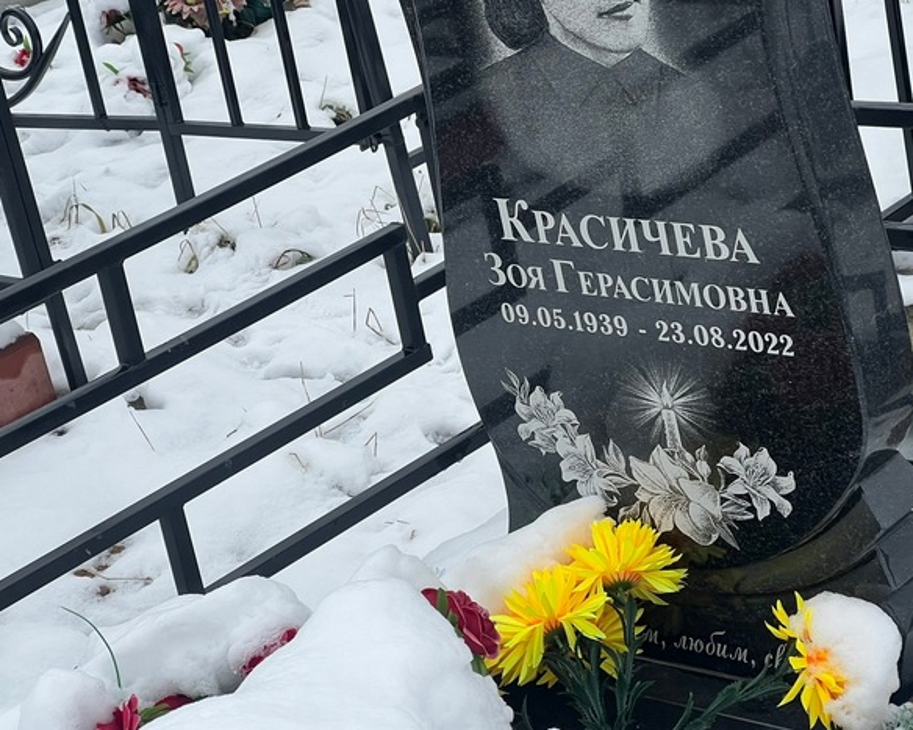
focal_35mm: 103
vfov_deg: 14.9
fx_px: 2783
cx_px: 560
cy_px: 311
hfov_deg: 18.6
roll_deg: +9.7
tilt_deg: -22.4
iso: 50
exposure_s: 1/99
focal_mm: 9
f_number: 2.8
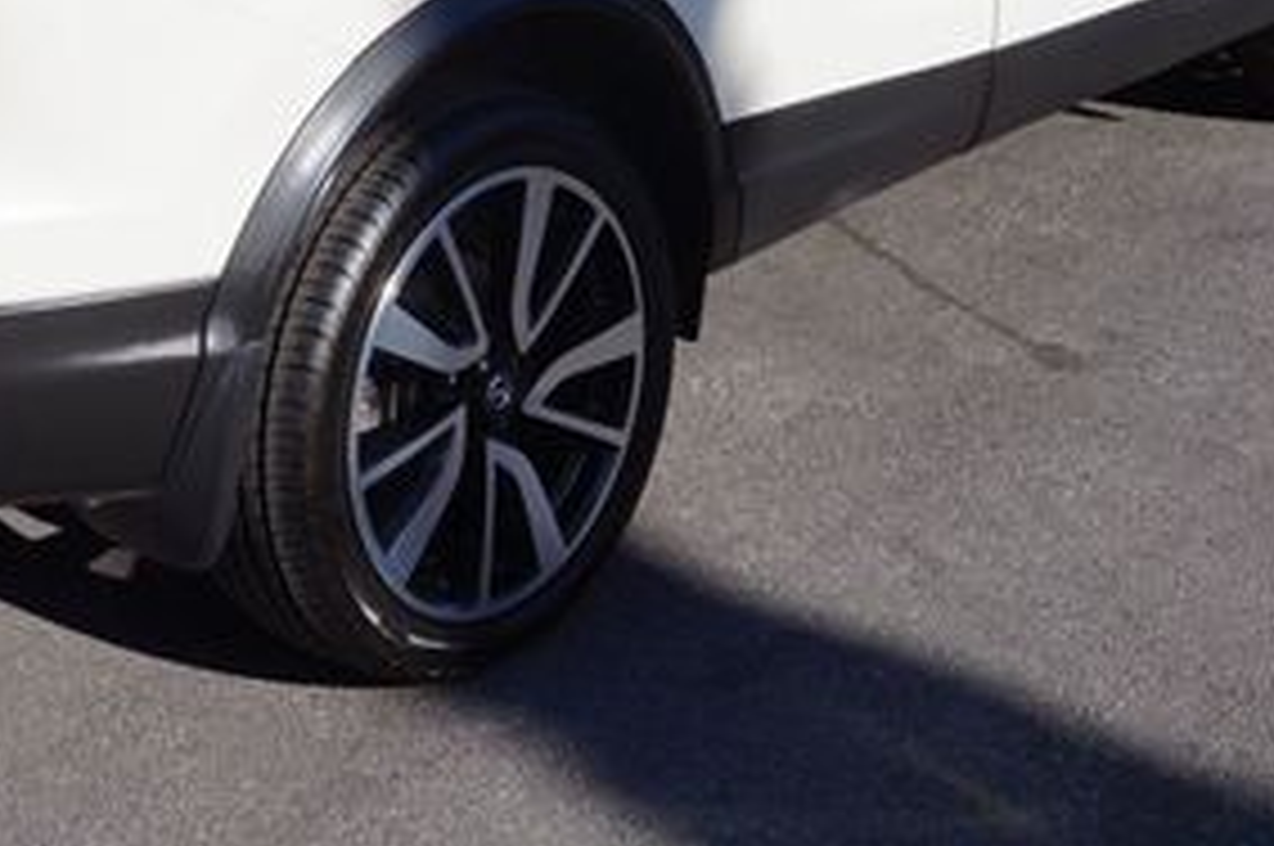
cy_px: -63
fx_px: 2762
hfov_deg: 25.6
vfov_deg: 16.9
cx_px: 306
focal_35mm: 78
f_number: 14
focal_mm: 23
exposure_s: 1/125
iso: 100
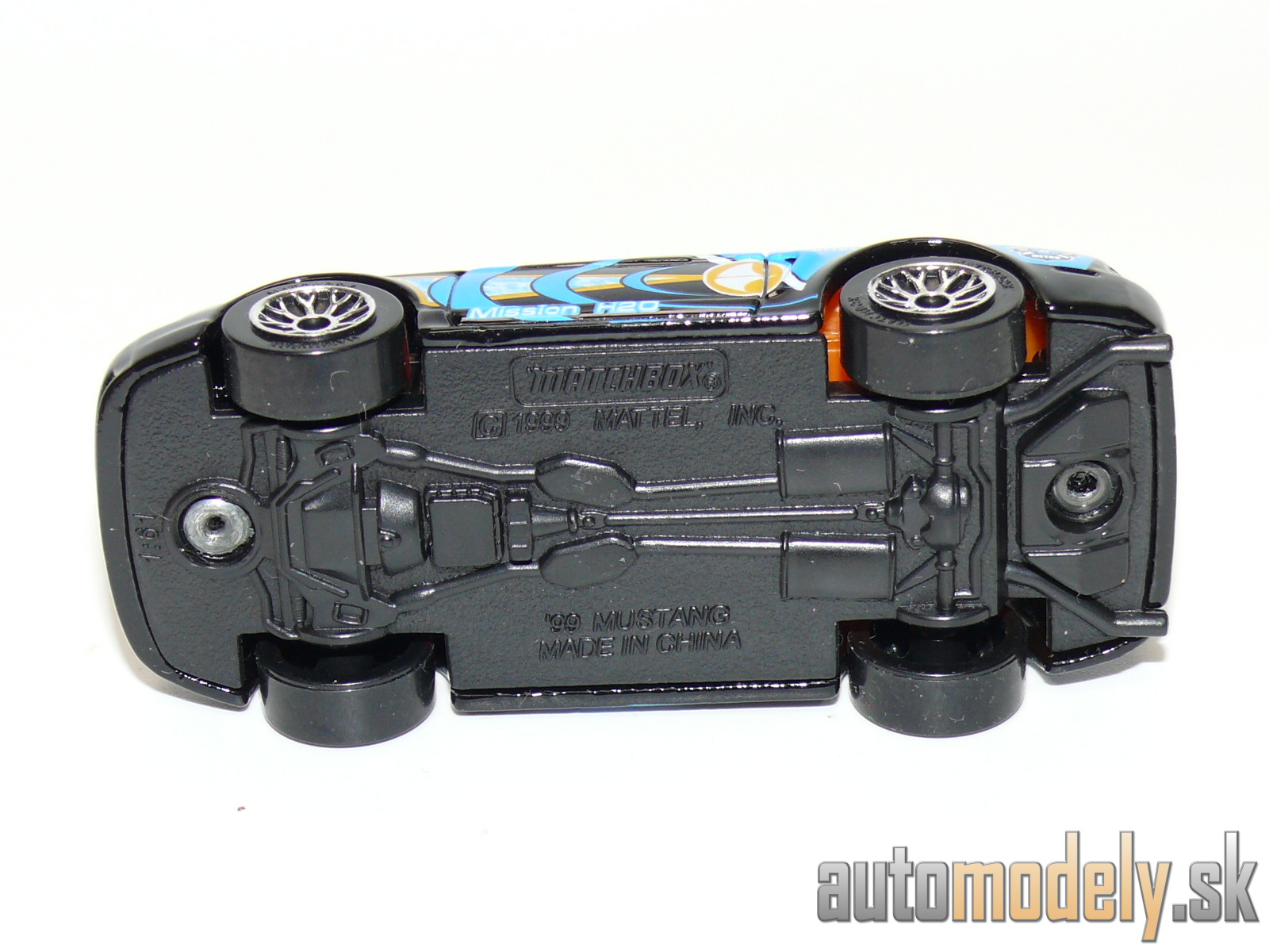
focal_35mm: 103
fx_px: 3776
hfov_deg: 19.1
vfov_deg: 14.4
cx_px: 634
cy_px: 476
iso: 100
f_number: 4
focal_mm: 13.6
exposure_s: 1/30
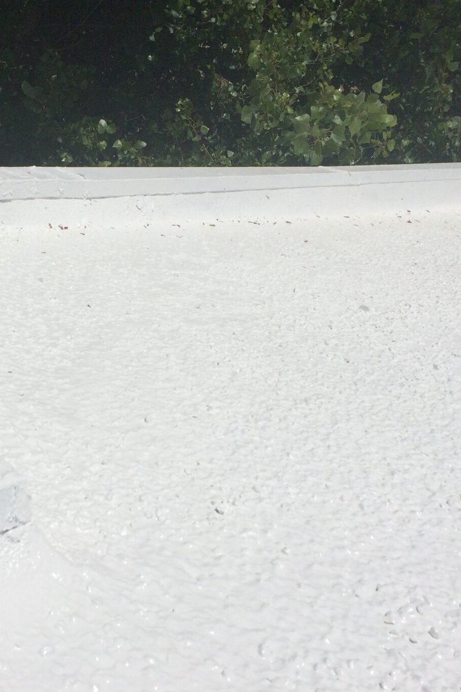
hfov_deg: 29.6
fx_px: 865
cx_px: 139
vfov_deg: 43.6
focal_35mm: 45
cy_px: 349
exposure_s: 1/13699
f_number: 2.2
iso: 40
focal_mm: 4.15
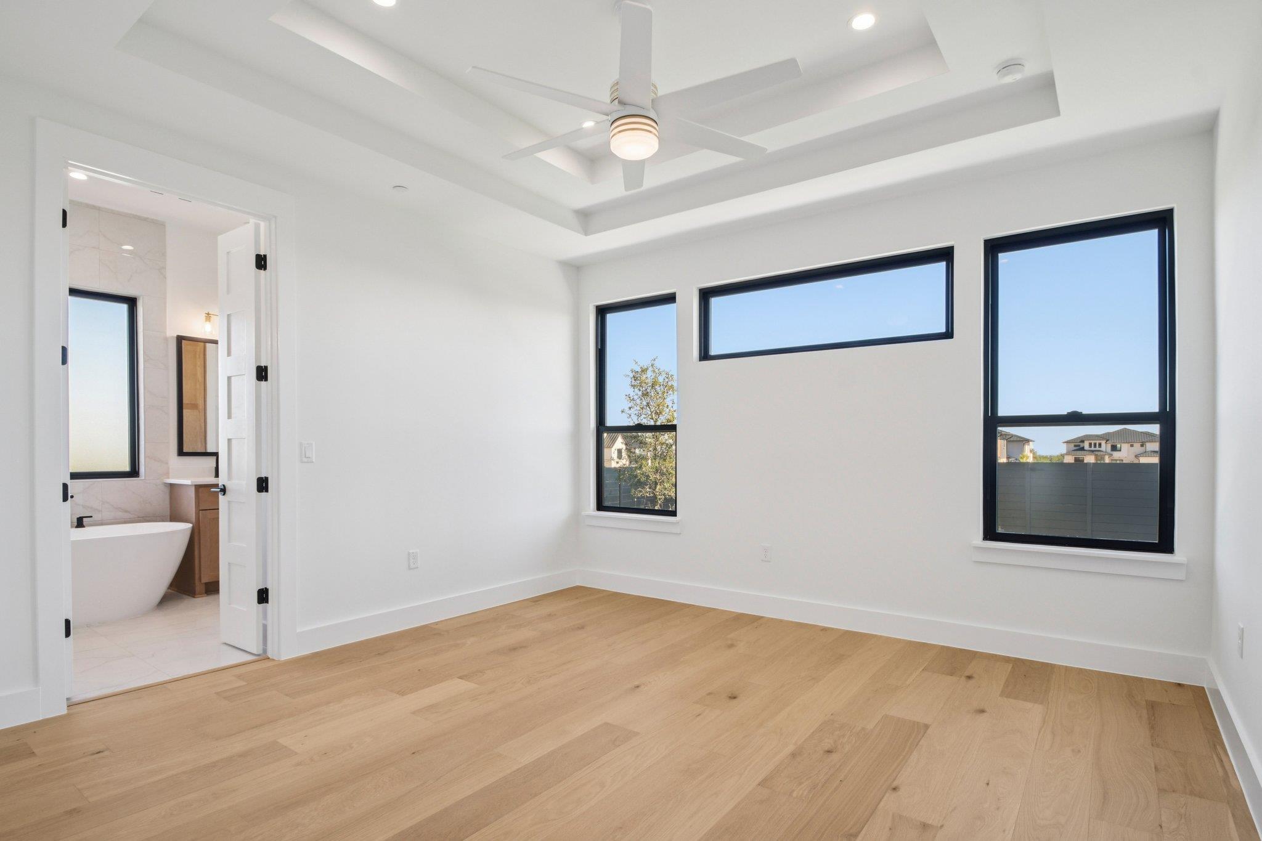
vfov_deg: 70.4
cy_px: 420
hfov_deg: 93.3
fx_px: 596
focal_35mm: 17
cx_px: 631
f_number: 8
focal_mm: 11.5
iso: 400
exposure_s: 1/60
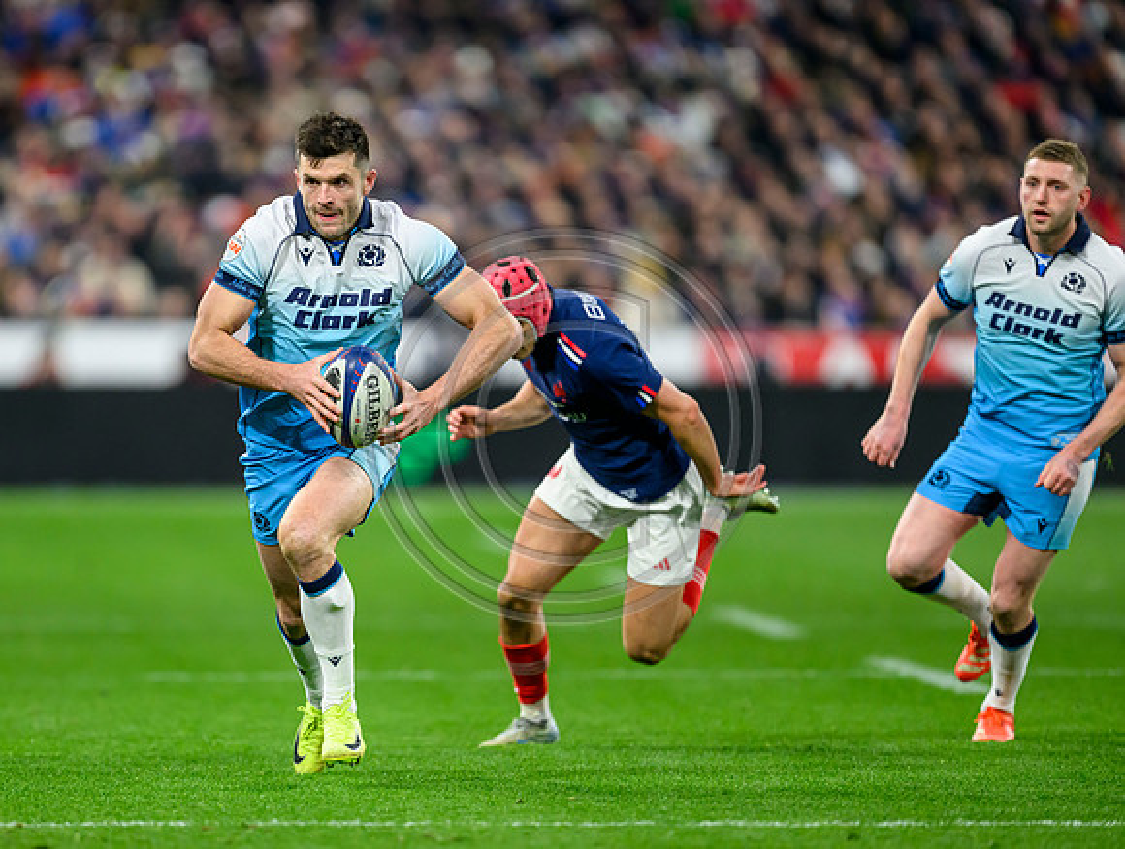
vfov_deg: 3.1
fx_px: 15489
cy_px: 464
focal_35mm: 475
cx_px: 428
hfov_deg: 4.2
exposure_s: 1/2500
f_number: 2.8
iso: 3200
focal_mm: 400
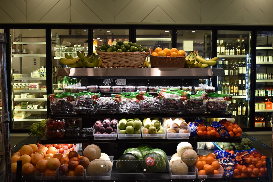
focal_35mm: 42
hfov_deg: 46.4
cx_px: 146
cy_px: 90
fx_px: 318
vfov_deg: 31.9
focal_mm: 24
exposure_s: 1/80
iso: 400
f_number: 4.5
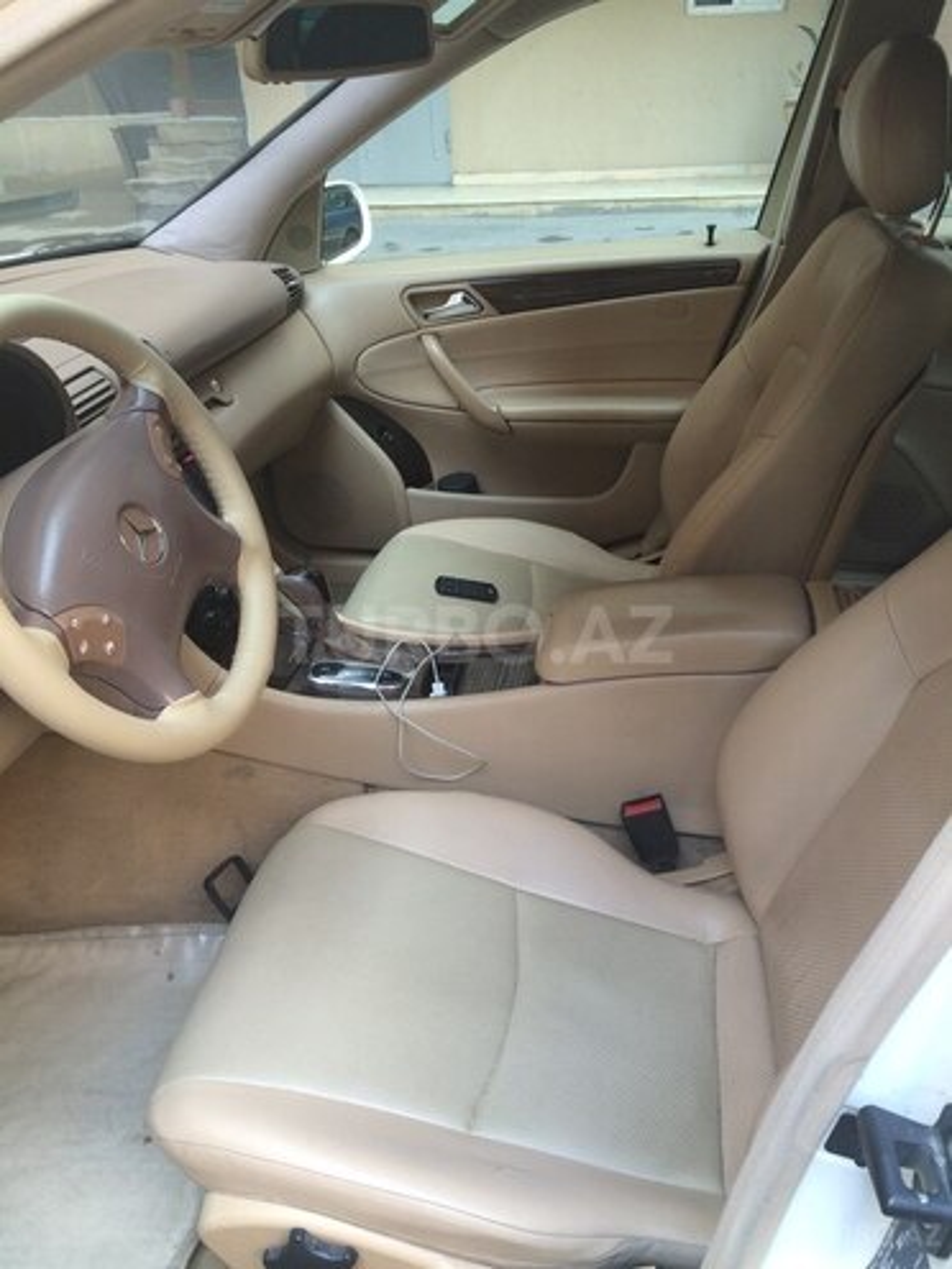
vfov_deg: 61.7
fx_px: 1063
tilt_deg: -26.7
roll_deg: +2.7
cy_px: 634
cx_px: 476
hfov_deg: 48.2
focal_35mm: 29
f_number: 2.2
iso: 40
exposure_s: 1/50
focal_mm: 4.15
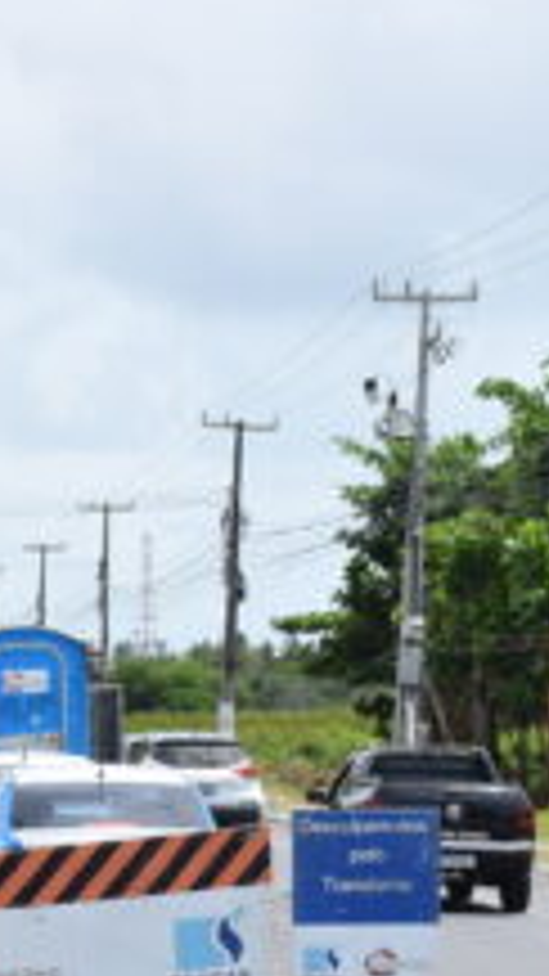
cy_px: 1057
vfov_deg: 13.5
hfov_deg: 7.7
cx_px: -122
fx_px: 4039
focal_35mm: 156
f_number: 10
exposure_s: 1/400
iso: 200
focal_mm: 28
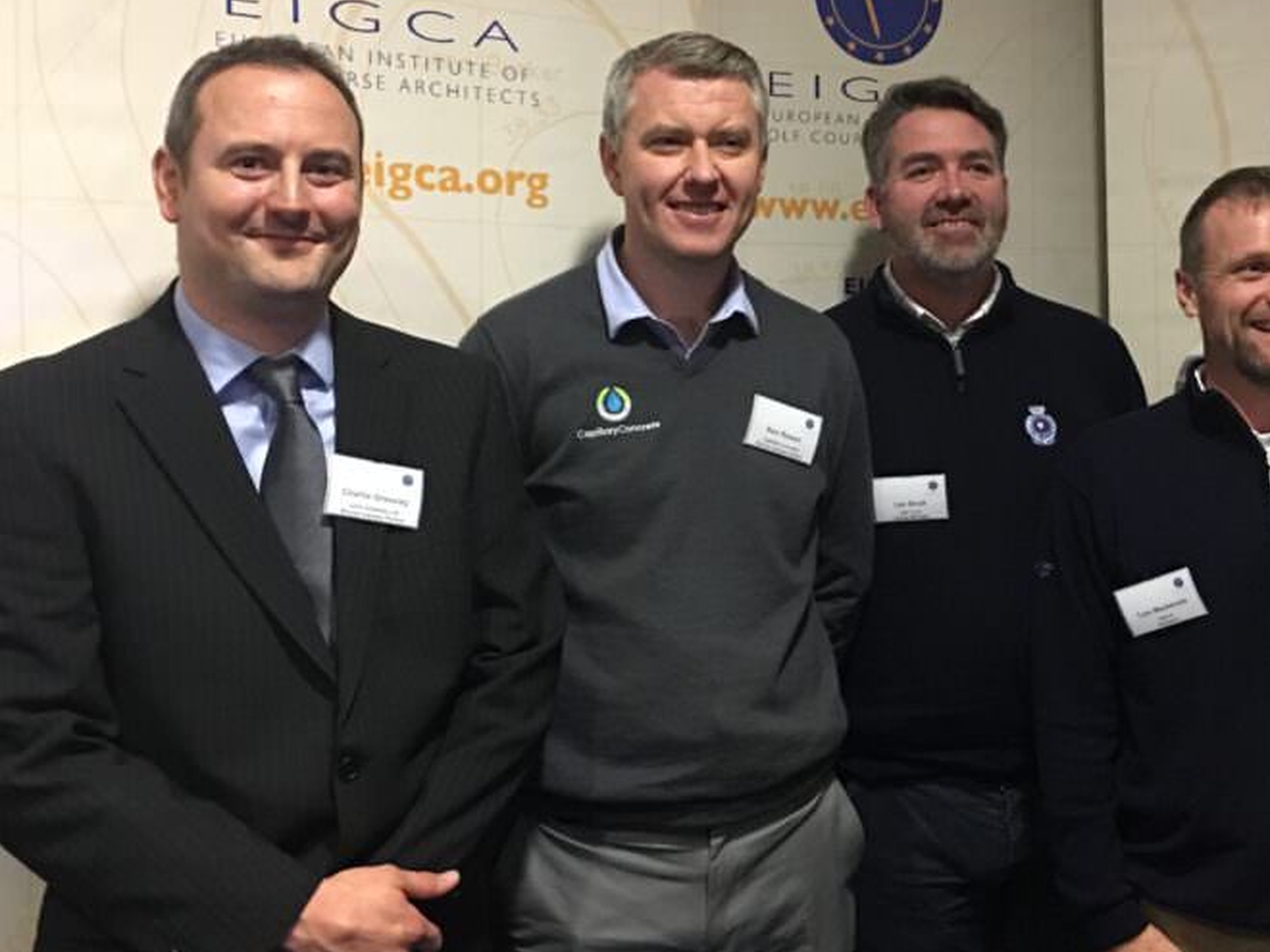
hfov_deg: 41.6
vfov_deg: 32.1
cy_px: 412
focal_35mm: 45
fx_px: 1651
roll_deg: +1.2
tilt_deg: -0.6
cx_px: 831
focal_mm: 4.15
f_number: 2.2
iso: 160
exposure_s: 1/8
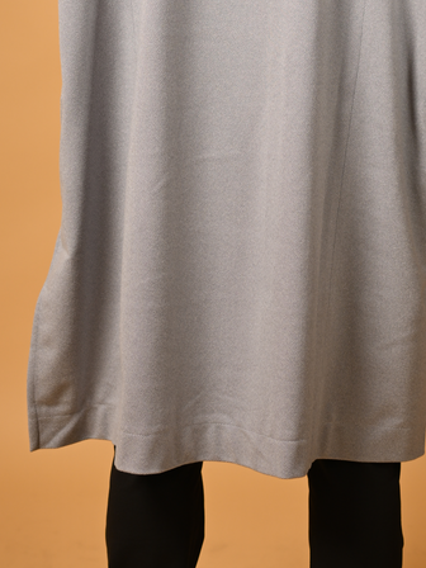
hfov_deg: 10.2
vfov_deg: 13.4
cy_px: 0
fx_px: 2379
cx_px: 241
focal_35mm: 145
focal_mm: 50
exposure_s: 1/1000
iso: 125
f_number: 2.2
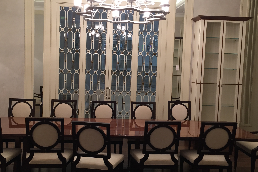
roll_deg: -2.7
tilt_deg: -4.5
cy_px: 90
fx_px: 301
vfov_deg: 31.9
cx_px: 122
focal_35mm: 42
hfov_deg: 46.4
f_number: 2.2
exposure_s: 1/33
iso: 100
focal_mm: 4.15
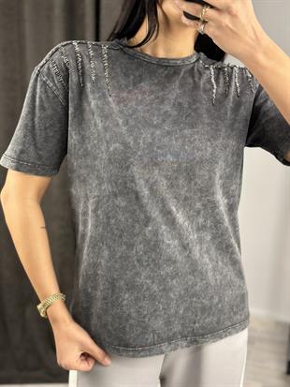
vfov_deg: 39.6
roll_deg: -0.3
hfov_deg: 30.3
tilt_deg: -37.1
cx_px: 145
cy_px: 194
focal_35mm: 48
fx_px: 536
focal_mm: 6.86
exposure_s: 1/50
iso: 125
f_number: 1.78
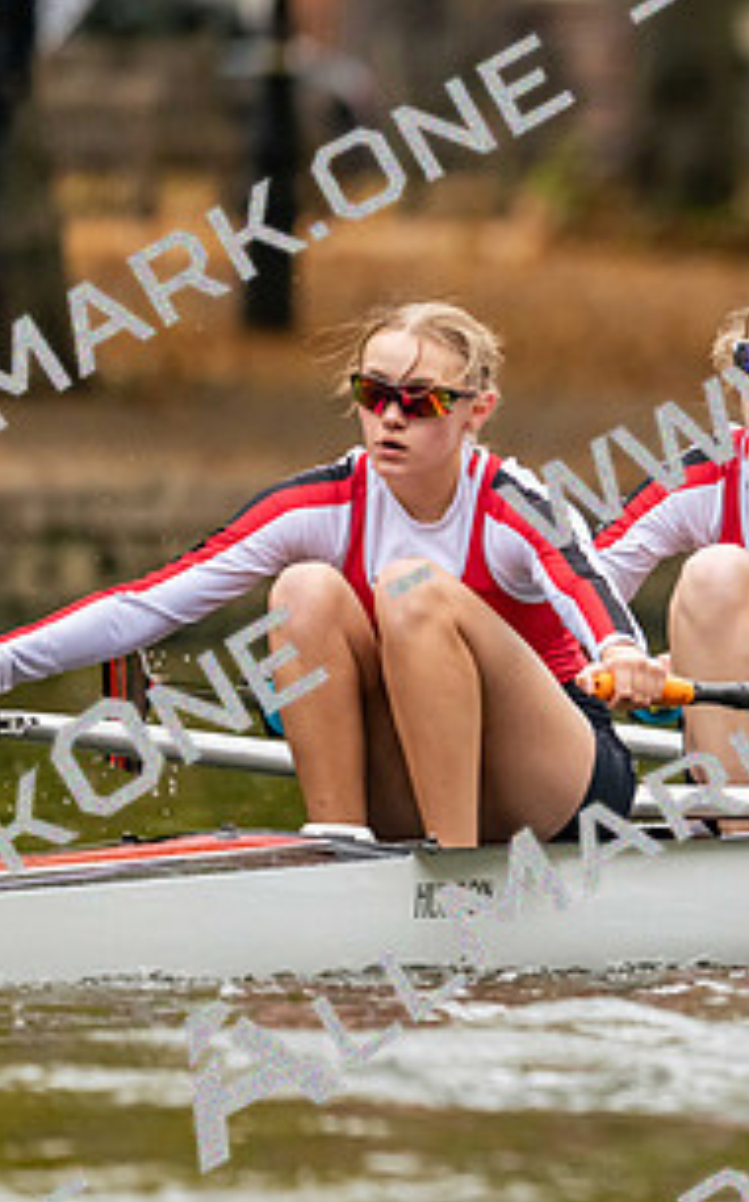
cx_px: 986
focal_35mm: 776
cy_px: 562
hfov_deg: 1.7
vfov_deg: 2.7
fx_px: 25404
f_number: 4.5
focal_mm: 400
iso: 2800
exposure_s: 1/2500
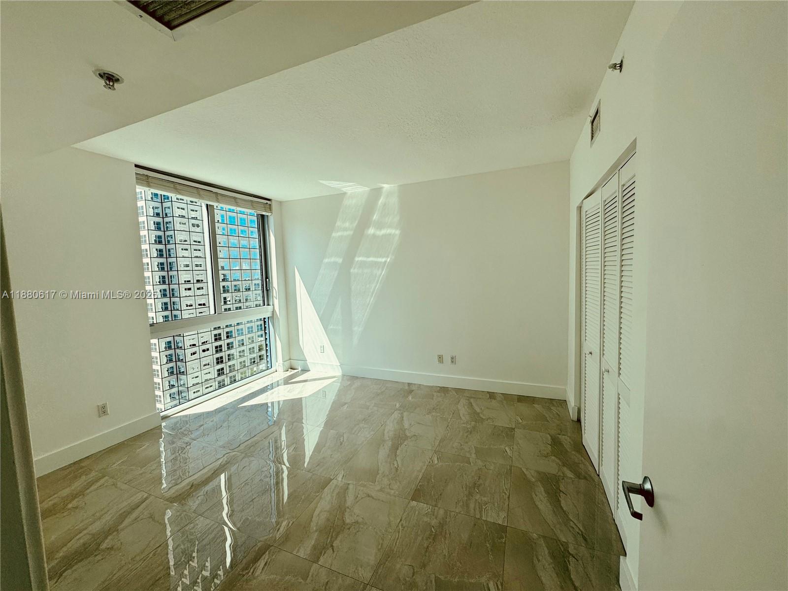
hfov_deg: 102.1
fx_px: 319
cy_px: 296
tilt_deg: -4.4
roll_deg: +2.6
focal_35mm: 14
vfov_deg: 85.7
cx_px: 394
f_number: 2.2
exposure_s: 1/868
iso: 40
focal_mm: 2.22
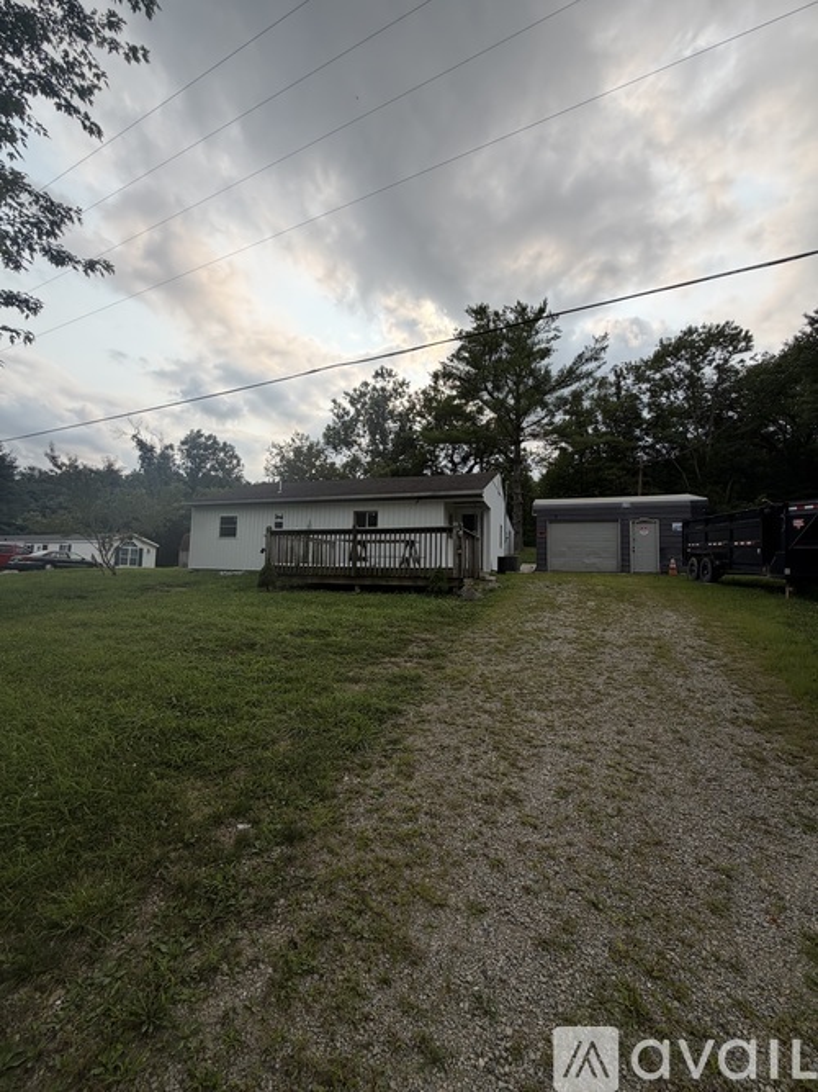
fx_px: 441
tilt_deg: +4.3
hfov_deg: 85.7
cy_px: 546
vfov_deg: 102.1
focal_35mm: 14
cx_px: 409
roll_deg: -2.2
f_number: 2.2
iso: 25
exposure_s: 1/1017
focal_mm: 2.22
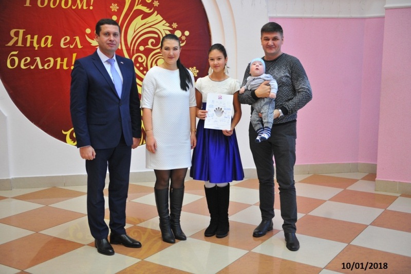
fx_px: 502
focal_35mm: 44
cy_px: 137
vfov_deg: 30.5
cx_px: 206
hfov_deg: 44.5
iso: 800
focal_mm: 44
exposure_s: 1/125
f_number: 2.8
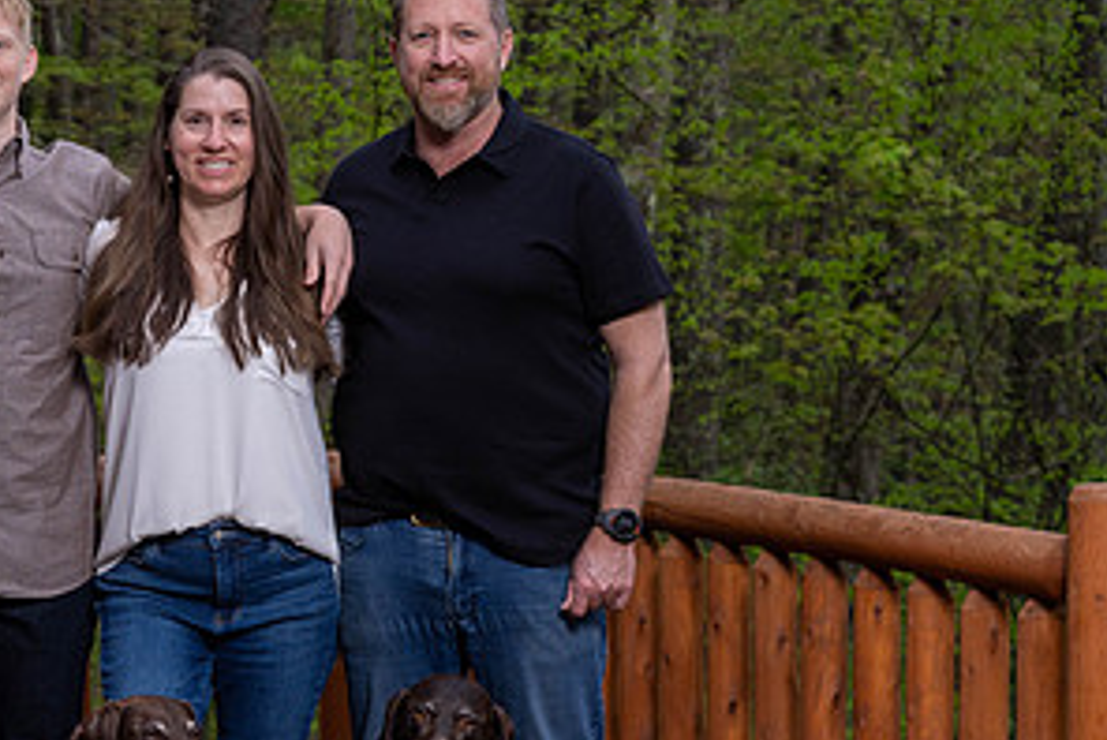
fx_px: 4217
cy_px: 510
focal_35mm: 137
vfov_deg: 10.0
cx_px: 168
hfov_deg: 14.8
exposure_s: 1/80
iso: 400
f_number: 6.3
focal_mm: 70
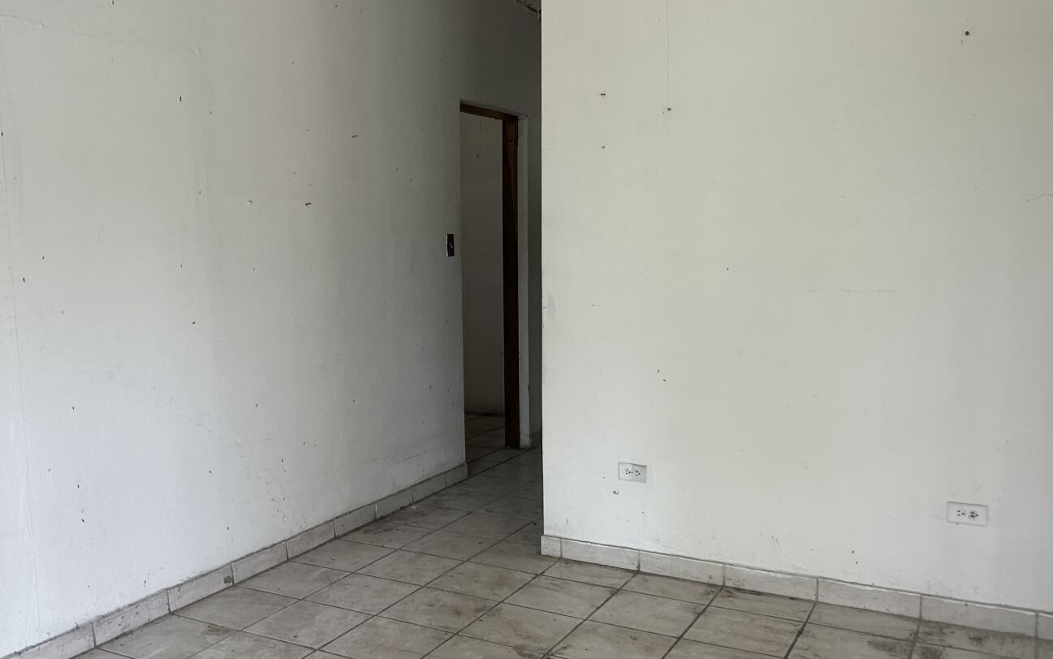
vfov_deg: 37.2
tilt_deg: -5.6
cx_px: 435
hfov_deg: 56.4
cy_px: 374
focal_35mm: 34
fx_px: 976
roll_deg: +2.4
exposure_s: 1/121
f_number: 1.5
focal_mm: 5.7
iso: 100
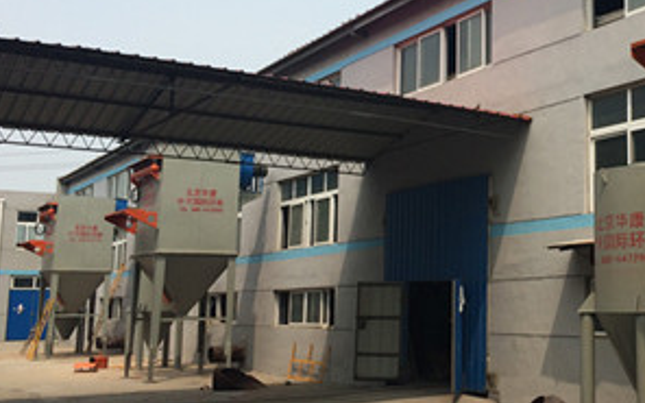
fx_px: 914
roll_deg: -0.1
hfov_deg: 37.2
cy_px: 167
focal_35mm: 52
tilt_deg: +8.4
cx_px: 536
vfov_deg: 24.8
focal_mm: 4.15
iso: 32
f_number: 2.2
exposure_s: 1/2283
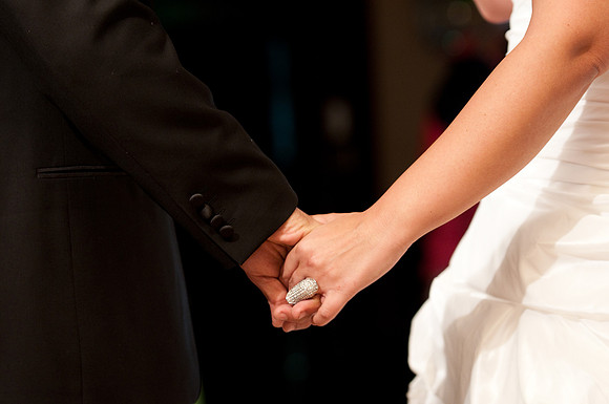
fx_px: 2787
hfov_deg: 12.5
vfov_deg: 8.3
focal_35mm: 165
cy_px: 202
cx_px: 304
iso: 500
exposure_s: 1/60
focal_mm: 110
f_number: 2.8
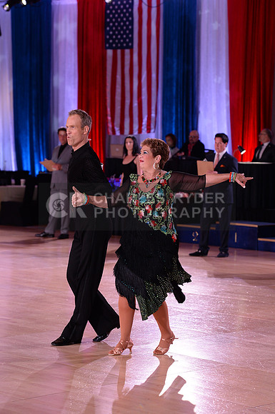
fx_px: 1264
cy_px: 207
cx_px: 138
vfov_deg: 18.6
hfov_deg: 12.4
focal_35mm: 110
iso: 1600
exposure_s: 1/250
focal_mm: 110
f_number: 4.5
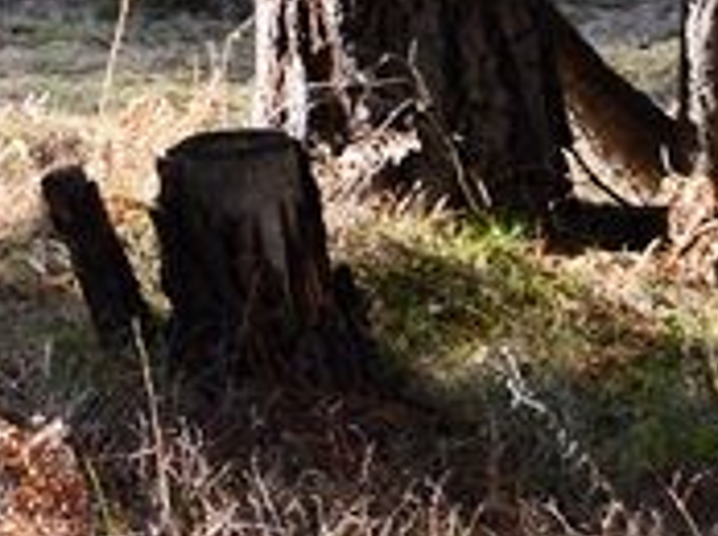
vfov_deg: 6.2
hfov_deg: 8.1
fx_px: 4810
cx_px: -772
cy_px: -458
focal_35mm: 232
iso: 400
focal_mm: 35
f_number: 9
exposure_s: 1/160
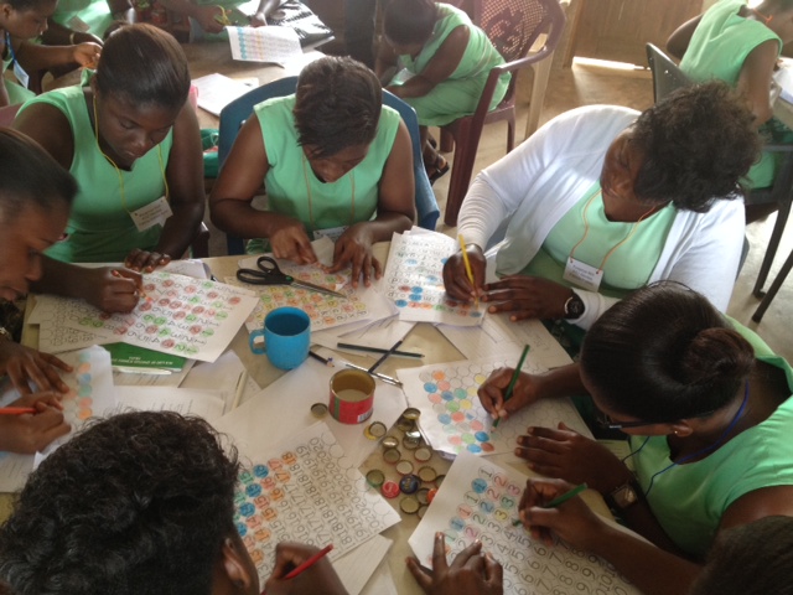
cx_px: 396
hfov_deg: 52.6
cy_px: 298
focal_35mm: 35
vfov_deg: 40.7
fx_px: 802
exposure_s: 1/20
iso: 100
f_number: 2.4
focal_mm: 4.28
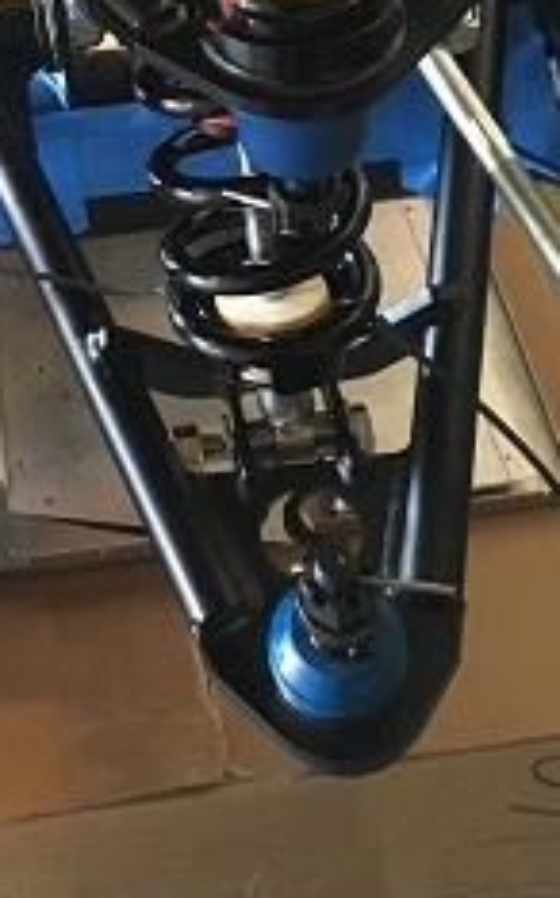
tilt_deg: -35.7
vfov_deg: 27.2
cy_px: -63
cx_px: 8
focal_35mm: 70
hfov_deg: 18.1
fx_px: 1711
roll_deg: +7.8
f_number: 2.2
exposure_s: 1/15
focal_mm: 4.15
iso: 250
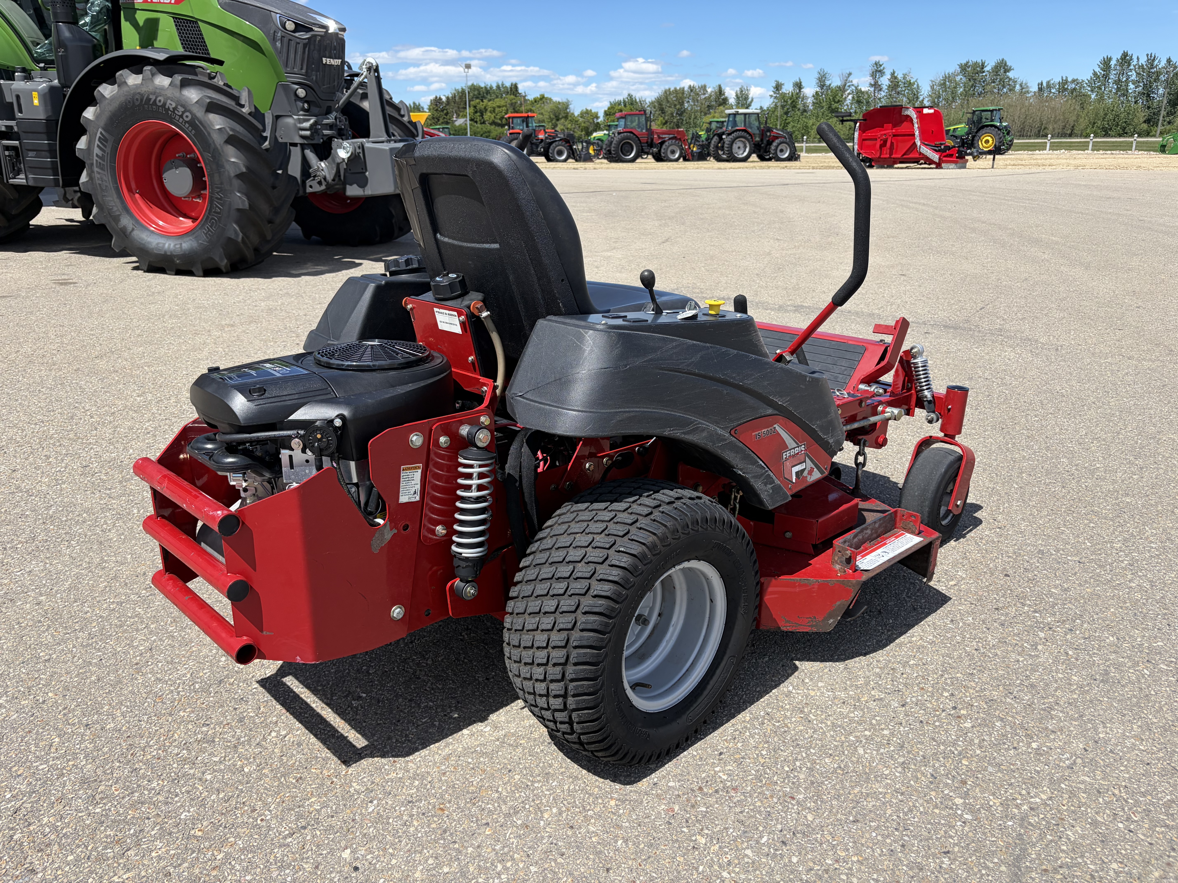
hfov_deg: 67.3
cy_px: 442
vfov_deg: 53.1
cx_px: 589
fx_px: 885
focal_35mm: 26
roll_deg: +0.3
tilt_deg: -18.3
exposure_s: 1/2747
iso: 50
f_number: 1.6
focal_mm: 5.96
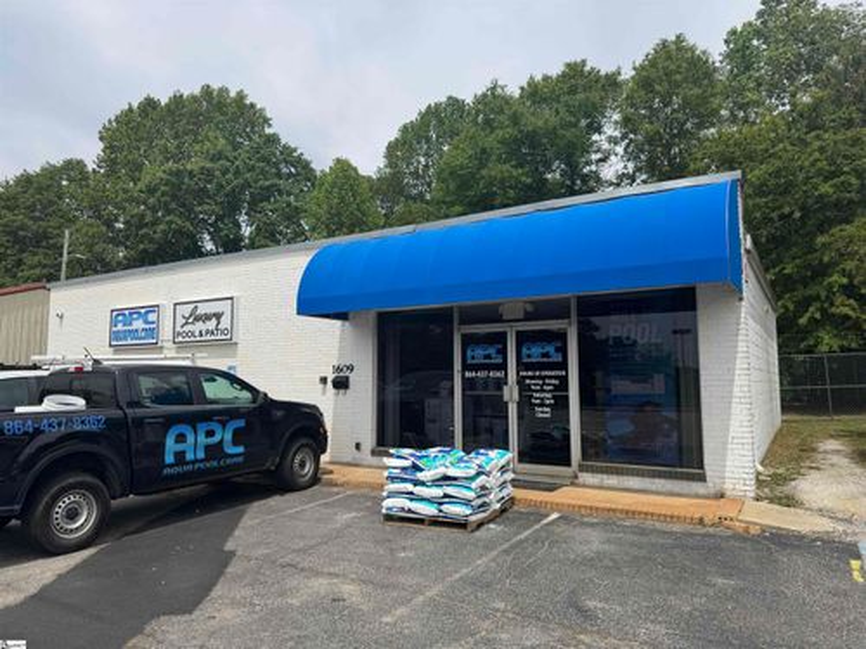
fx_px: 600
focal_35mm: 24
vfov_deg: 56.8
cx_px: 433
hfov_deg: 71.6
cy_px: 324
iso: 80
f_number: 1.78
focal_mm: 6.76
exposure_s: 1/6410
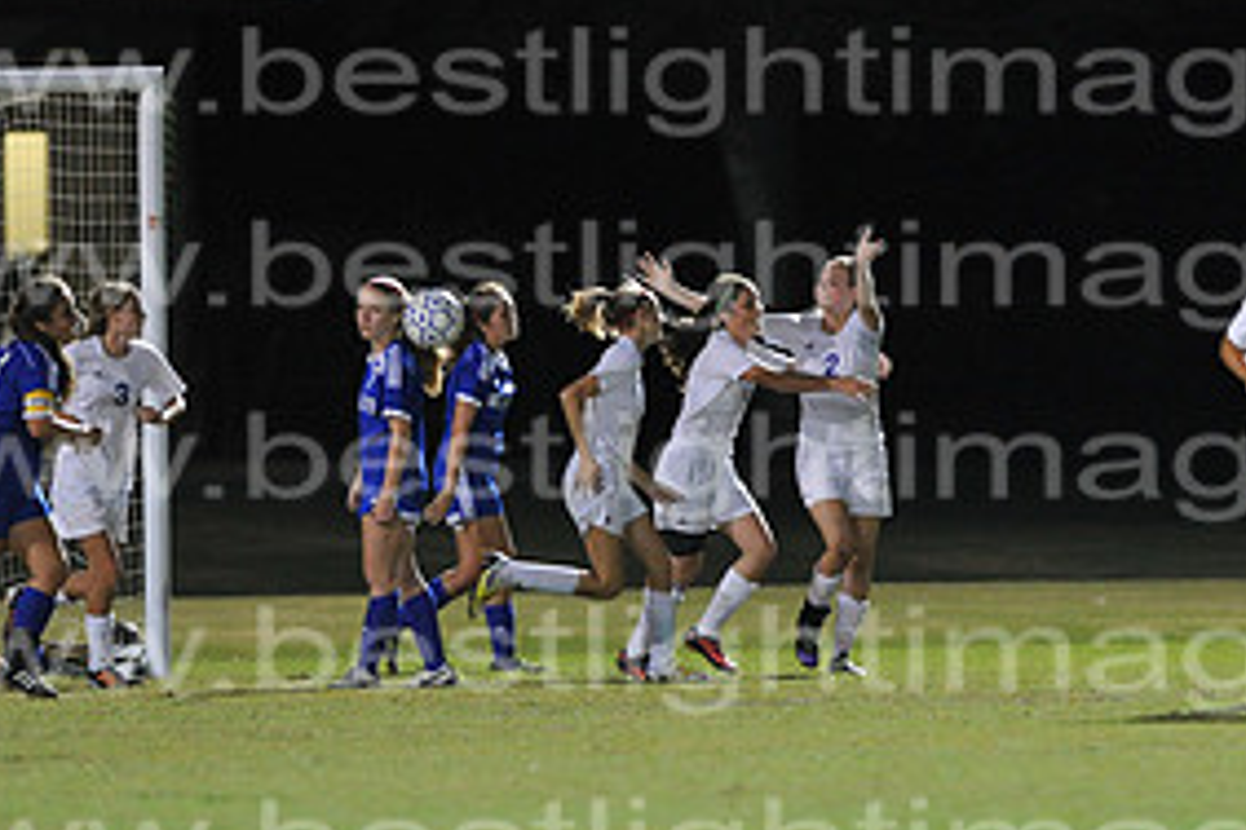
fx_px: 21353
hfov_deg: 3.3
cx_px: 831
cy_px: 371
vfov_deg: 2.2
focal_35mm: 617
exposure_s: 1/400
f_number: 3.5
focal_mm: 300
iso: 4000
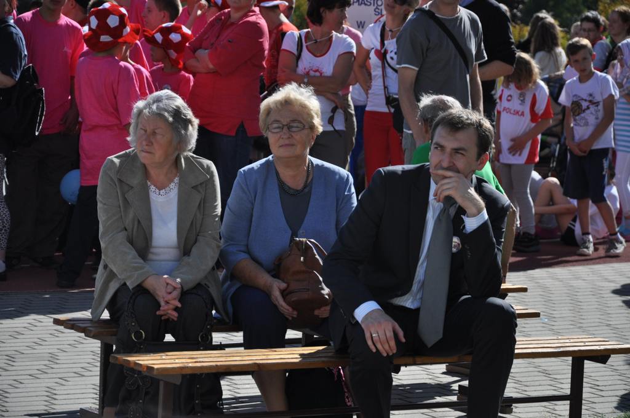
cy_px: 209
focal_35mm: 147
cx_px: 315
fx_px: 2569
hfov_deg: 14.0
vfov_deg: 9.3
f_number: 5.6
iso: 500
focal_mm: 98
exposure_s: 1/3000
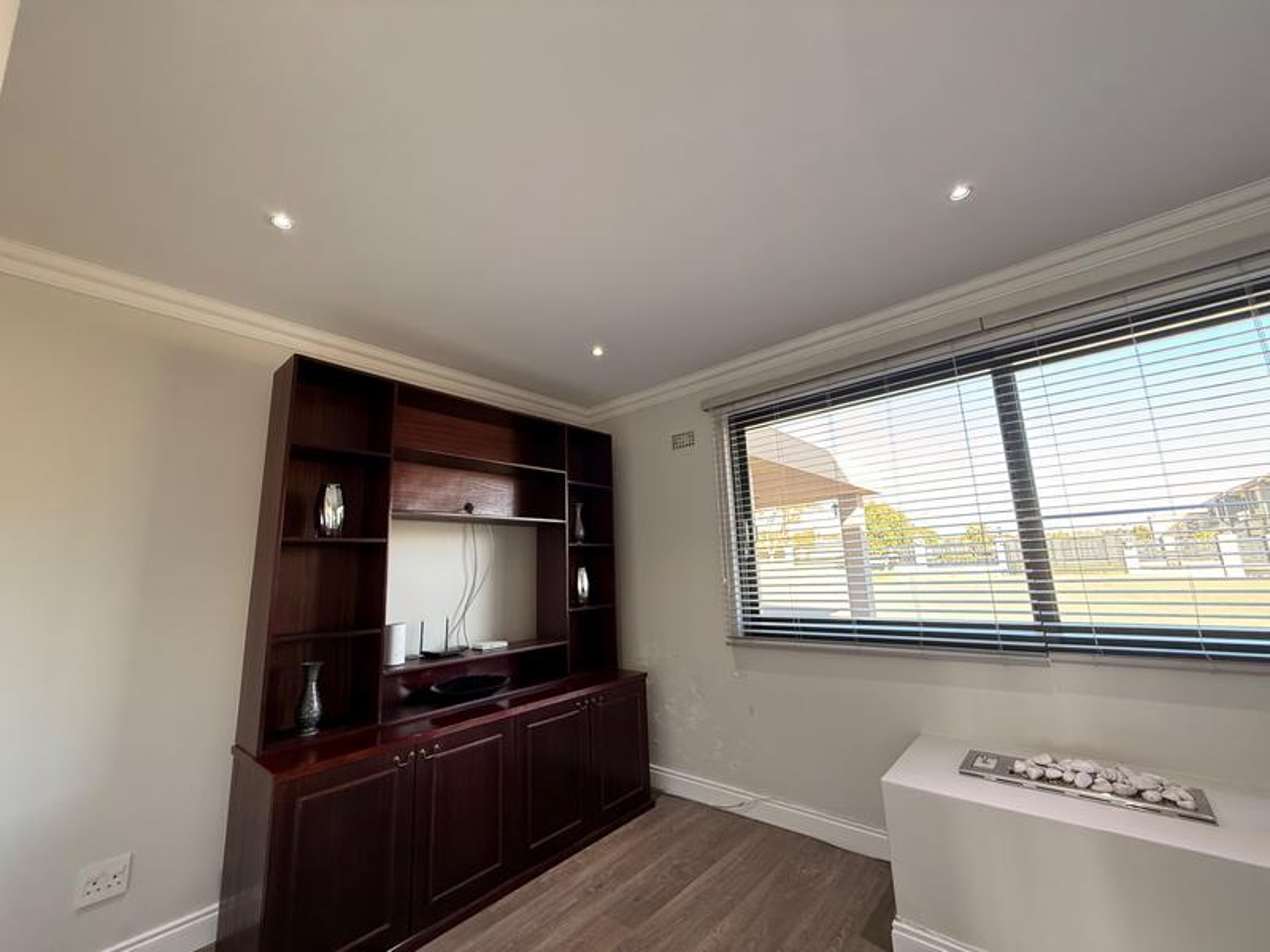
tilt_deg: +11.3
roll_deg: +1.9
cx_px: 635
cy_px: 476
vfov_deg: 85.7
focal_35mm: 14
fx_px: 514
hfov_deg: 102.1
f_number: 2.2
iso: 200
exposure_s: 1/100
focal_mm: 2.22
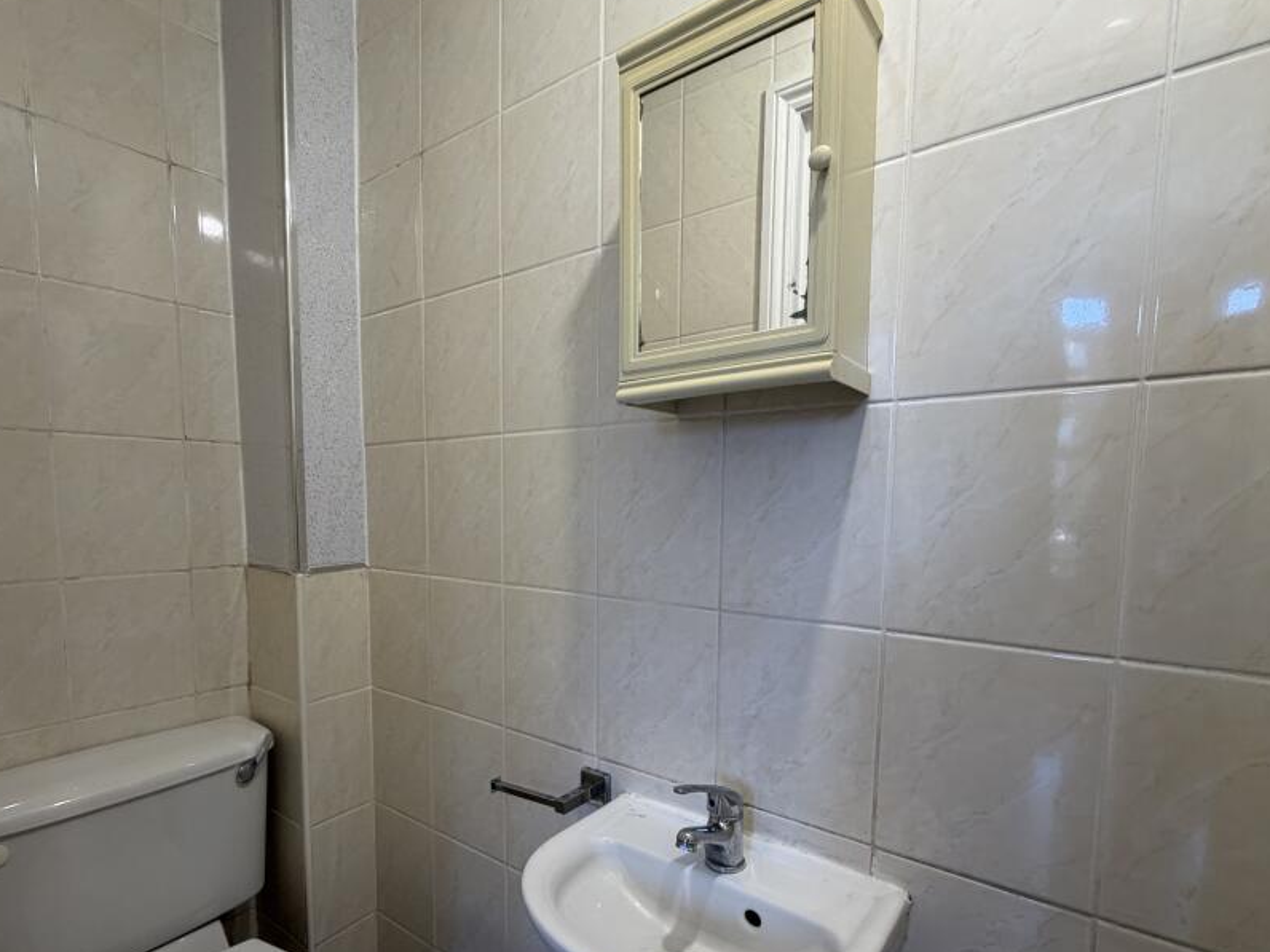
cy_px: 563
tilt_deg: -7.0
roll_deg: +0.7
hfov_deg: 87.6
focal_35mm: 18
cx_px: 590
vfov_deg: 71.0
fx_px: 660
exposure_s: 1/100
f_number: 2.2
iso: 160
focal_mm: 2.22
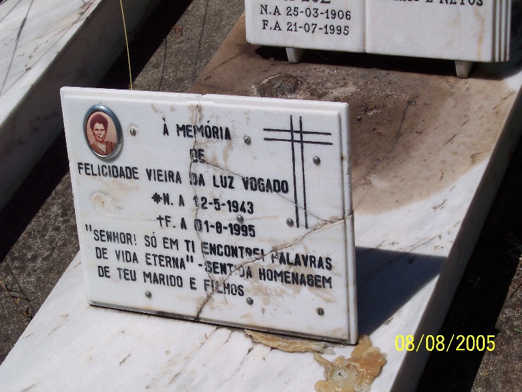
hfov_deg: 25.7
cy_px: 196
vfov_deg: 19.4
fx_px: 1146
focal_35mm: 76
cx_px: 261
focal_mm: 16
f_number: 6.7
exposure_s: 1/1000
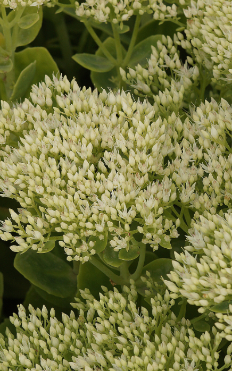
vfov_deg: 8.0
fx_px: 2662
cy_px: 190
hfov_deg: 5.0
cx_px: 241
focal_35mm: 263
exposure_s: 1/160
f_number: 9
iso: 160
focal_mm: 100
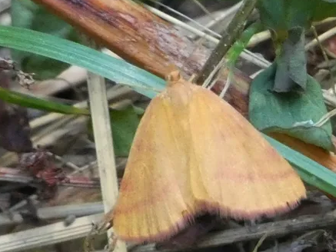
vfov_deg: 2.3
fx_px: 6253
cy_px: 137
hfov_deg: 3.1
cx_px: 199
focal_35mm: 644
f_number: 5.6
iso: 800
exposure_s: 1/100
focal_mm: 78.8
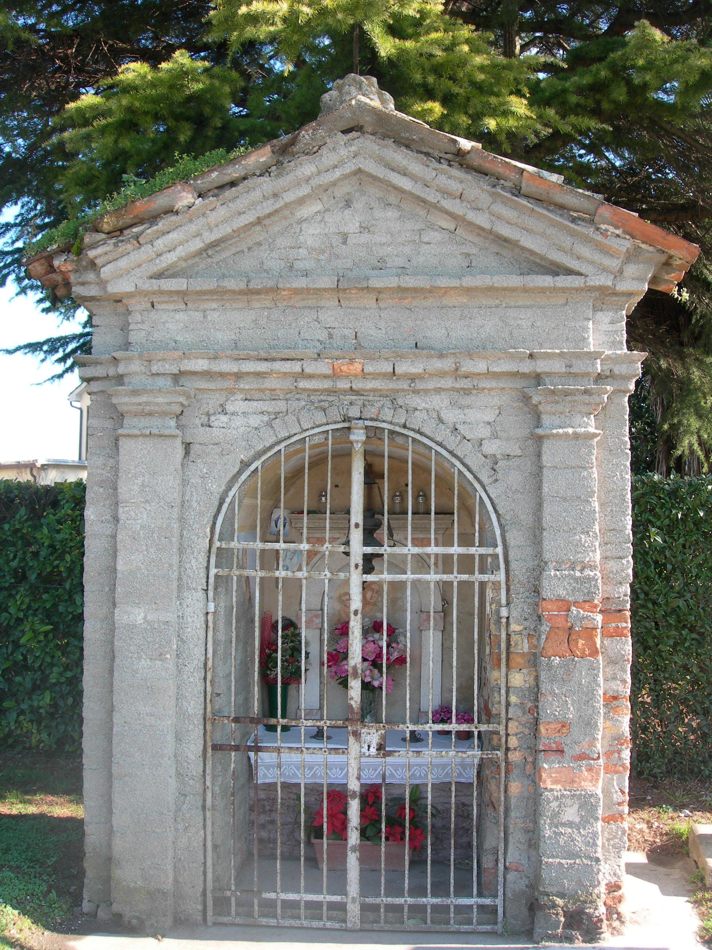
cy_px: 475
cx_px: 356
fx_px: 1042
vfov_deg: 49.0
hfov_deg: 37.7
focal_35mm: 38
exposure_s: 1/71.4
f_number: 4.8
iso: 50
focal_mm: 7.8
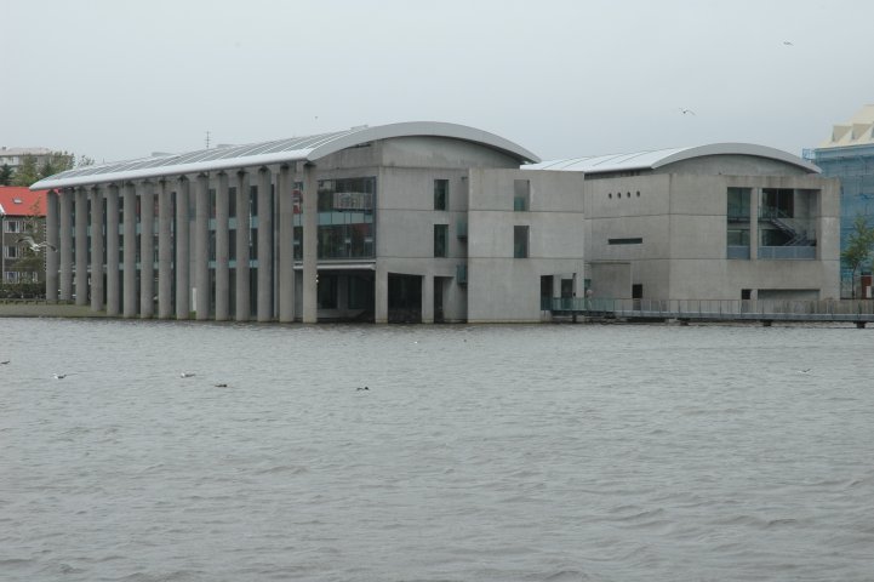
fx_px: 2257
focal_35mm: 93
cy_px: 291
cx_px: 437
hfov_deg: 21.9
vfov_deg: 14.7
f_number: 13
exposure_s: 1/125
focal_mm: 62
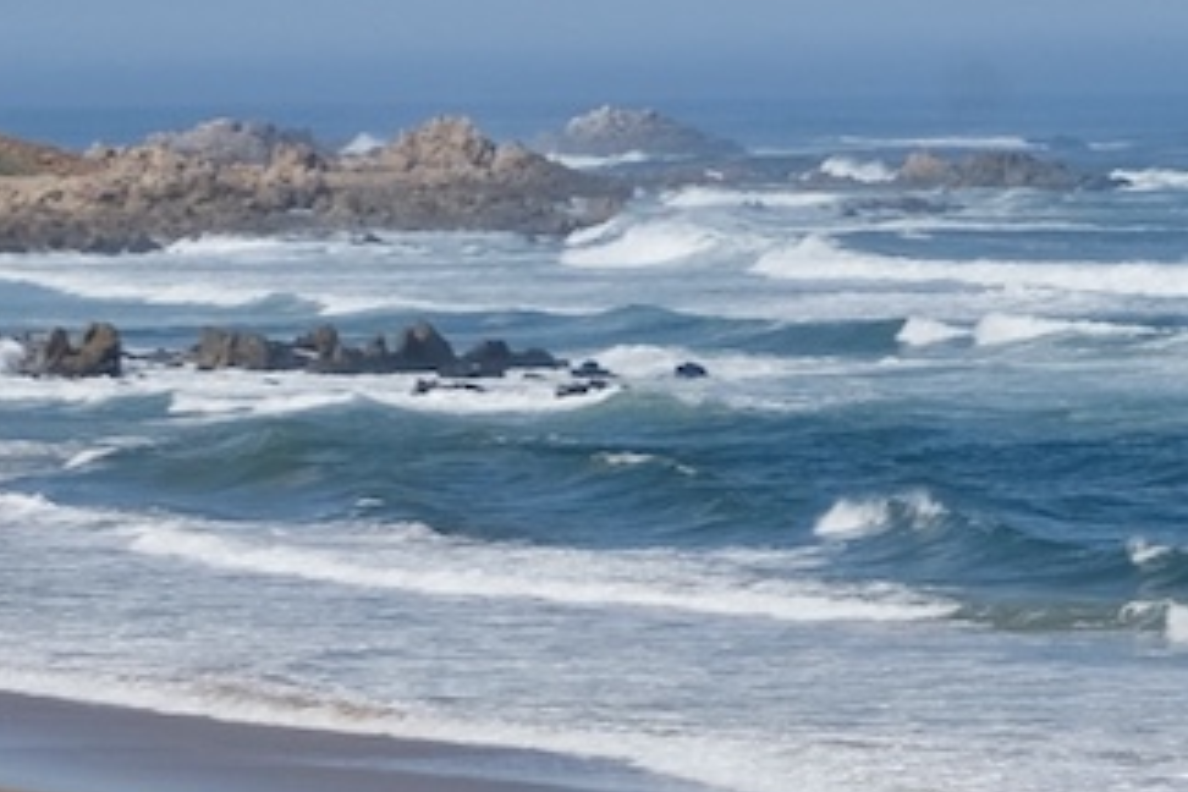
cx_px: -513
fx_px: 9635
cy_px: 29
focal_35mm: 292
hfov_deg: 7.0
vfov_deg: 4.7
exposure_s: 1/1400
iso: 160
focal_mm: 42
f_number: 5.6
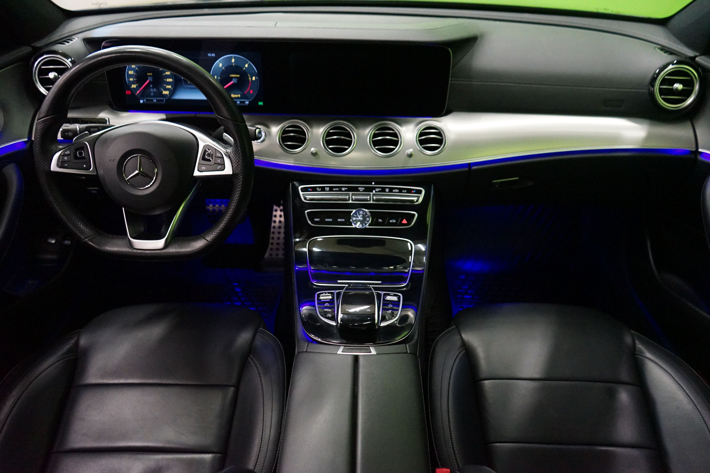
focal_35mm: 28
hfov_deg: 65.5
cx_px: 355
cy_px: 236
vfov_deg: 46.4
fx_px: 552
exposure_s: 1/50
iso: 6400
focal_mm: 28
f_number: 3.5
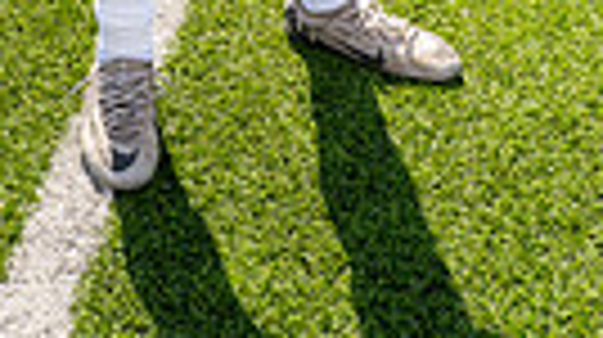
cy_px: -595
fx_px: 1629
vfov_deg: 9.7
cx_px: 162
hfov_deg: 20.8
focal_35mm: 102
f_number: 11
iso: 320
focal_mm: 29
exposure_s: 1/250
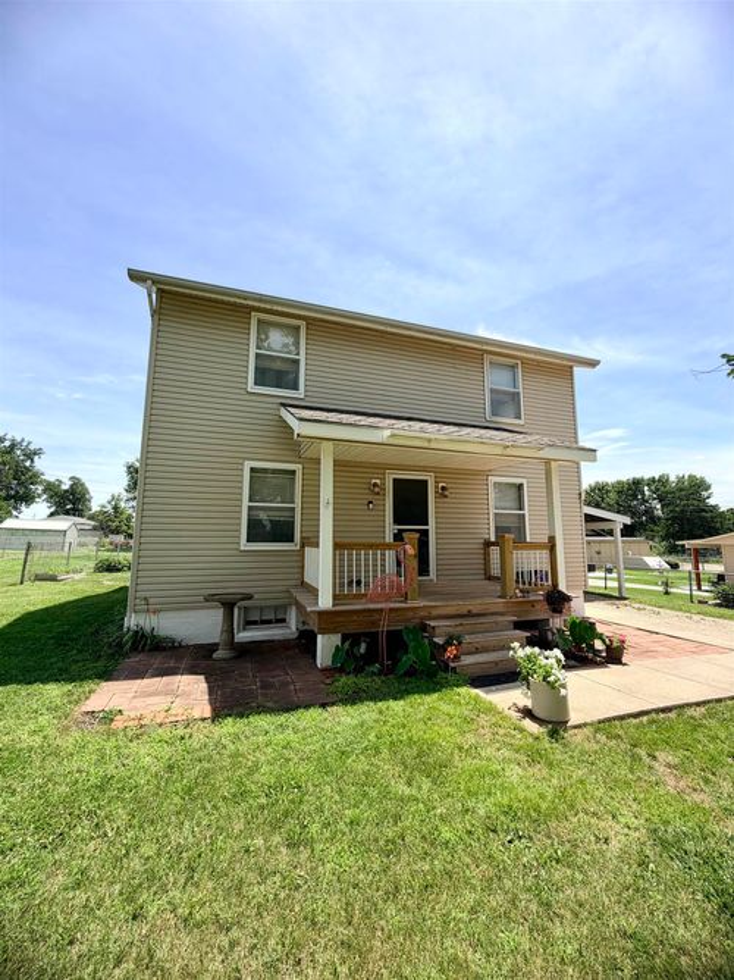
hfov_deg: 85.7
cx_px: 367
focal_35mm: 14
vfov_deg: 102.1
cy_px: 490
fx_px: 396
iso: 25
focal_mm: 2.22
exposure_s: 1/770
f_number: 2.2
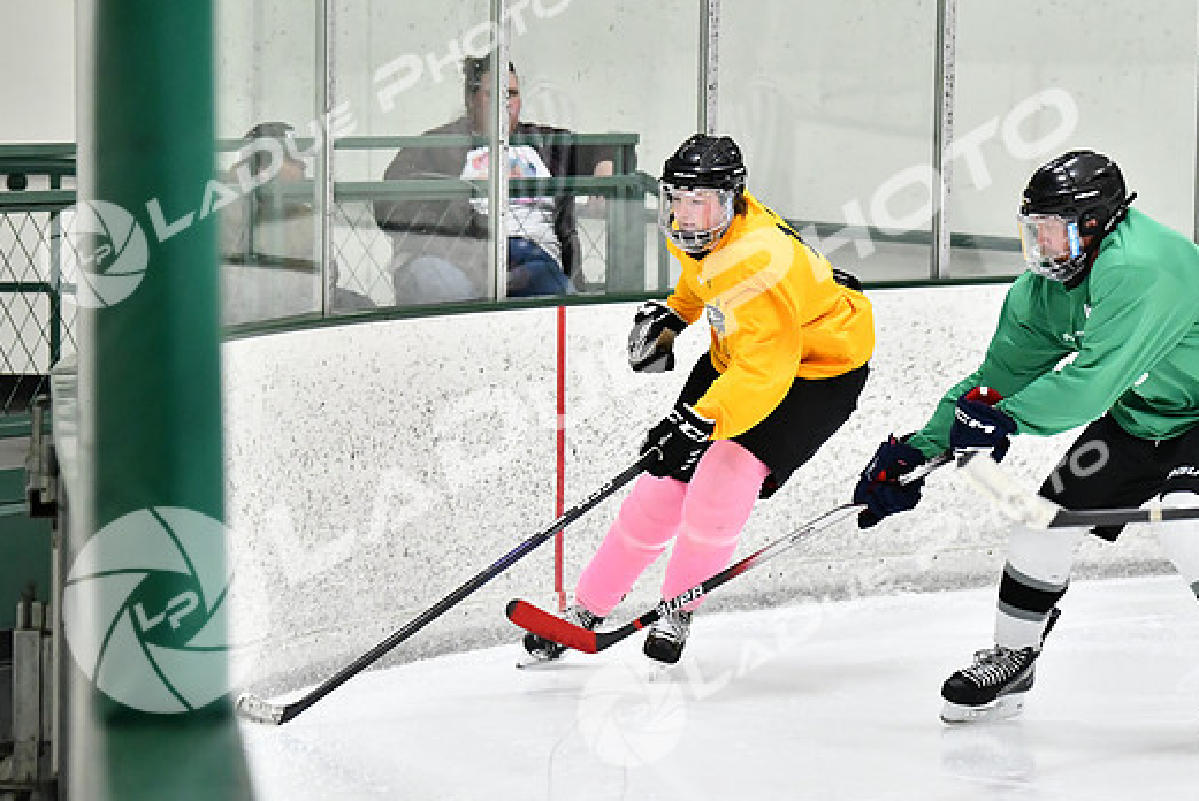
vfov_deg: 6.3
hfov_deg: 9.5
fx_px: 7231
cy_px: 374
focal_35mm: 217
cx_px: 573
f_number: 2.8
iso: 5000
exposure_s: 1/1250
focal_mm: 130
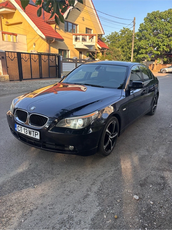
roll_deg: -1.8
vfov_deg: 67.3
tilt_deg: -17.1
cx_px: 86
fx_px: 172
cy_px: 115
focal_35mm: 26
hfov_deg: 53.1
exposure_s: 1/356
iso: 50
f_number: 1.6
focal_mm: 5.96
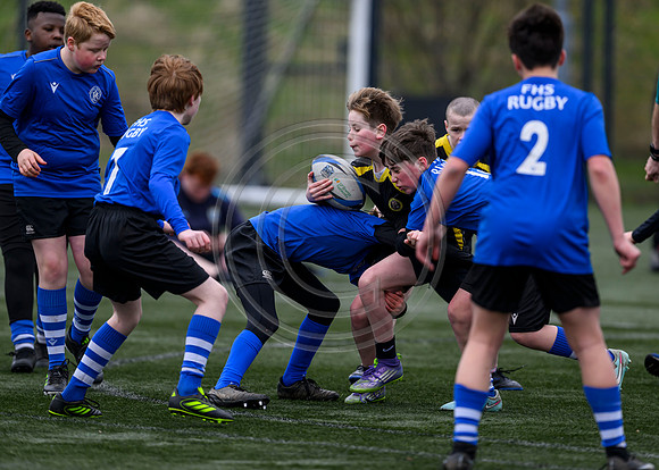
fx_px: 8405
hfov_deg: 4.5
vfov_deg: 3.2
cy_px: 218
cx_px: 378
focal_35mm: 449
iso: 500
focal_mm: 400
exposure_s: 1/2000
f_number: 3.5
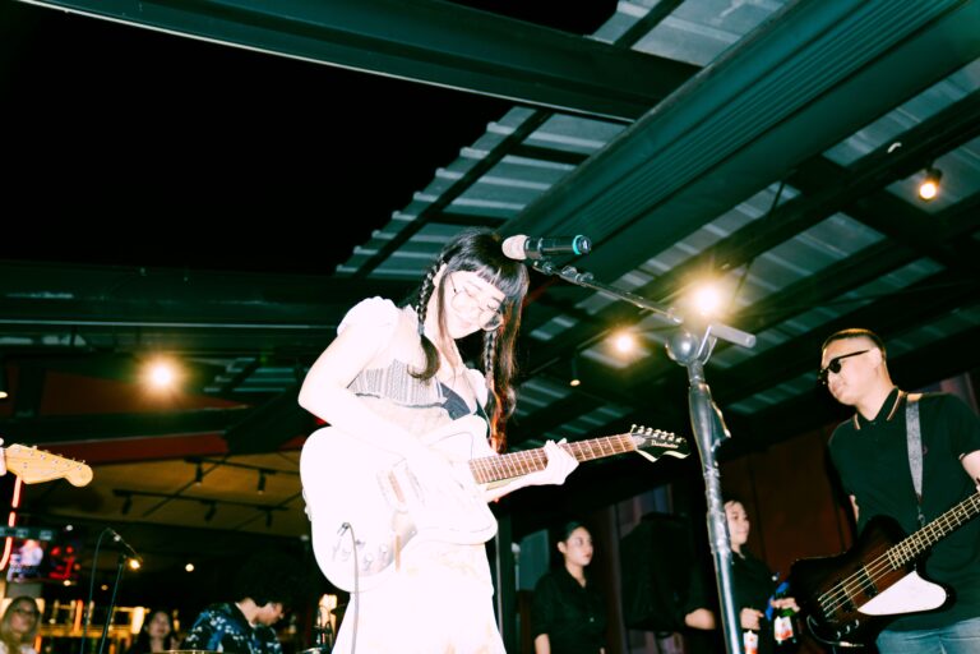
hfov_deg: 53.1
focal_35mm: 36
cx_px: 490
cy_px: 327
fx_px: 980
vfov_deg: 36.9
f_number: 2.8
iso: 800
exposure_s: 1/60
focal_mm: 36
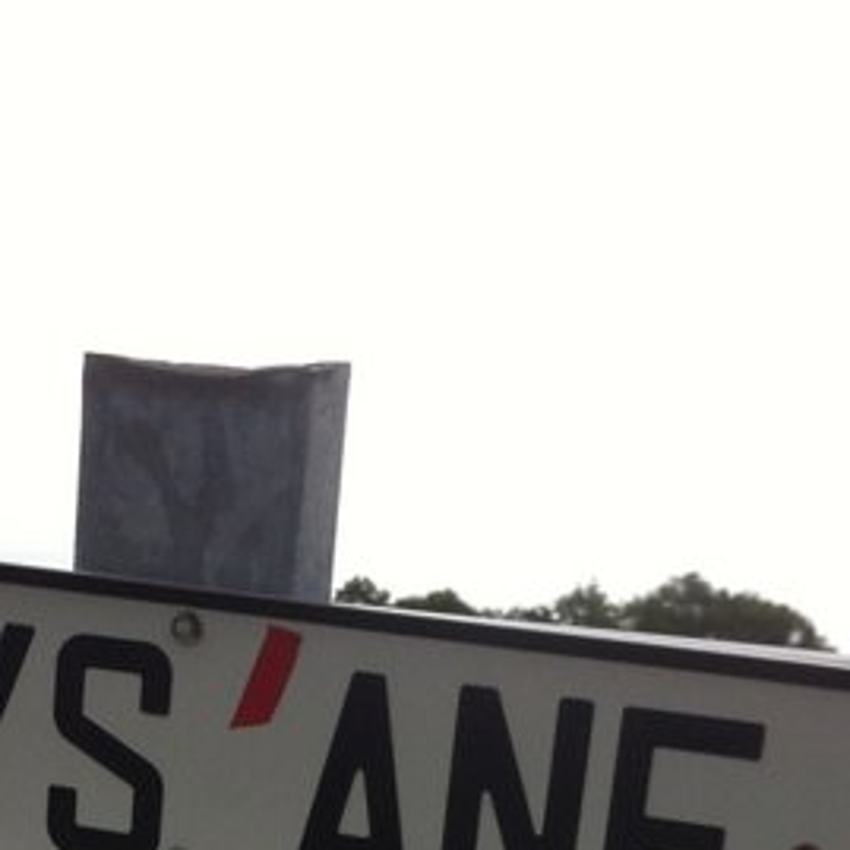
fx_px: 2556
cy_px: 1087
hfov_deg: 18.7
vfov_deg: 17.7
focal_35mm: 92
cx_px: 183
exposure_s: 1/914
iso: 80
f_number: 2.8
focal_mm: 3.85
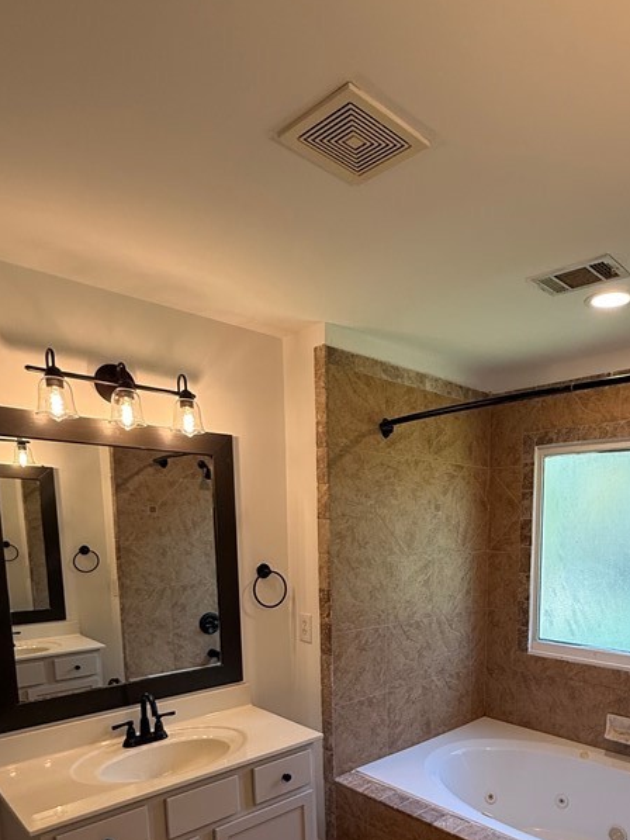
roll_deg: -0.3
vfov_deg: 67.8
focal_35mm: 24
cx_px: 437
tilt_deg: -7.9
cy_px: 612
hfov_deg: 55.2
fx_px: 582
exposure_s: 1/120
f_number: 2.2
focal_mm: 2.22
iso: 125
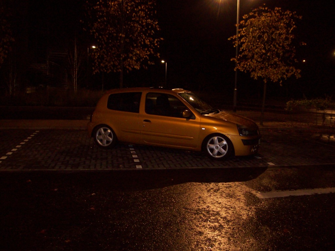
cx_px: 168
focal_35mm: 36
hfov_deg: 51.4
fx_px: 348
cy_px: 126
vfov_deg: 39.7
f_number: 2.7
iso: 200
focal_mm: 6
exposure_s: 1/16
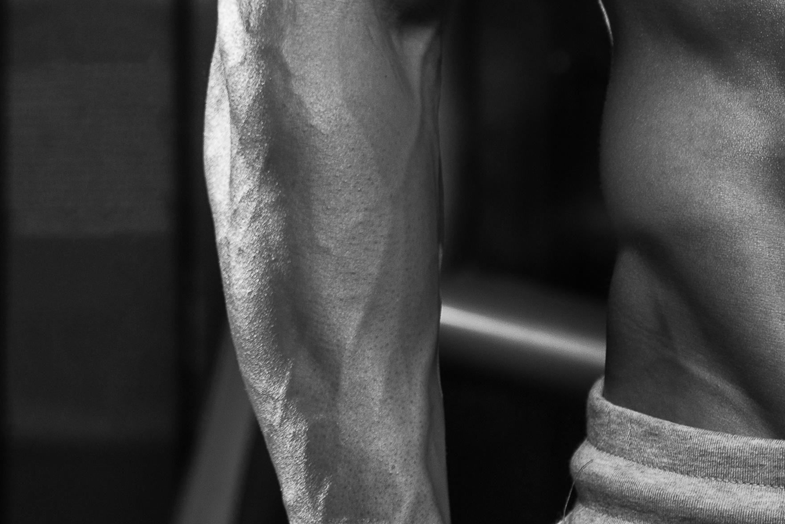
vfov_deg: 1.9
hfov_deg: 2.9
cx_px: 611
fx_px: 15376
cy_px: -472
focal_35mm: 705
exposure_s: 1/200
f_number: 5
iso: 100
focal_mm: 170
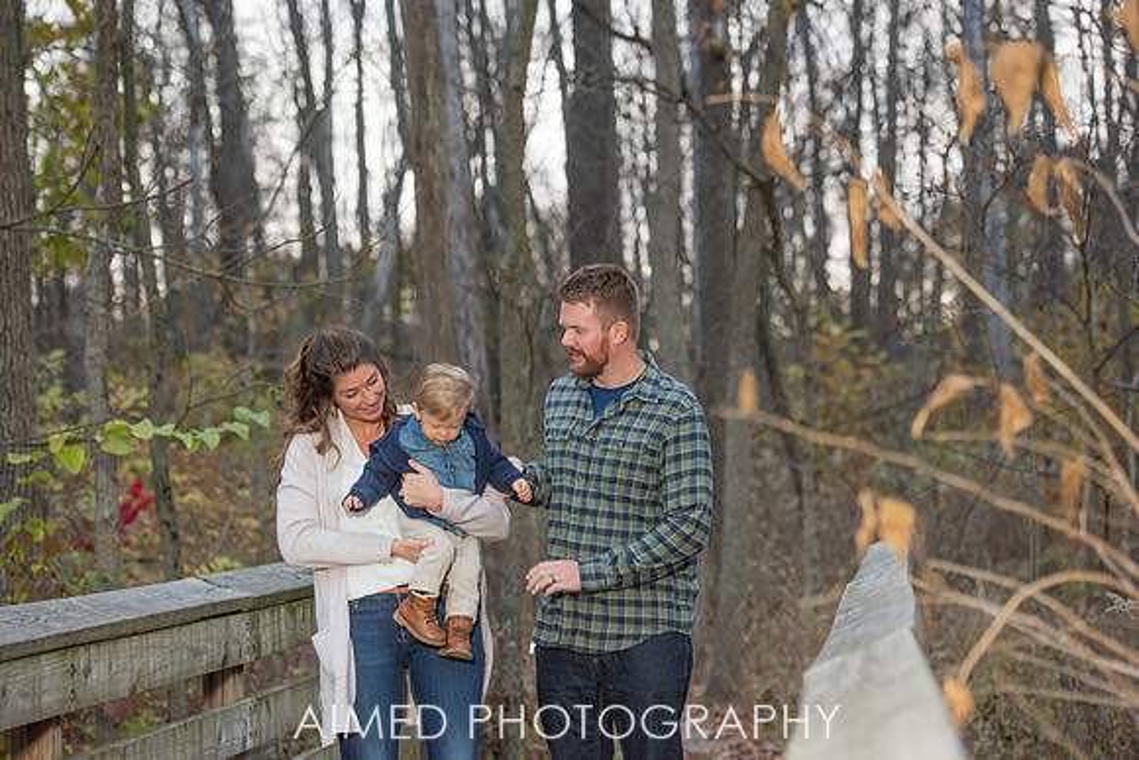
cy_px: 369
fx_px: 3002
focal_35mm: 95
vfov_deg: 14.4
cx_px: 552
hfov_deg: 21.5
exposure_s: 1/200
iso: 1250
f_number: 4
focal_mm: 92
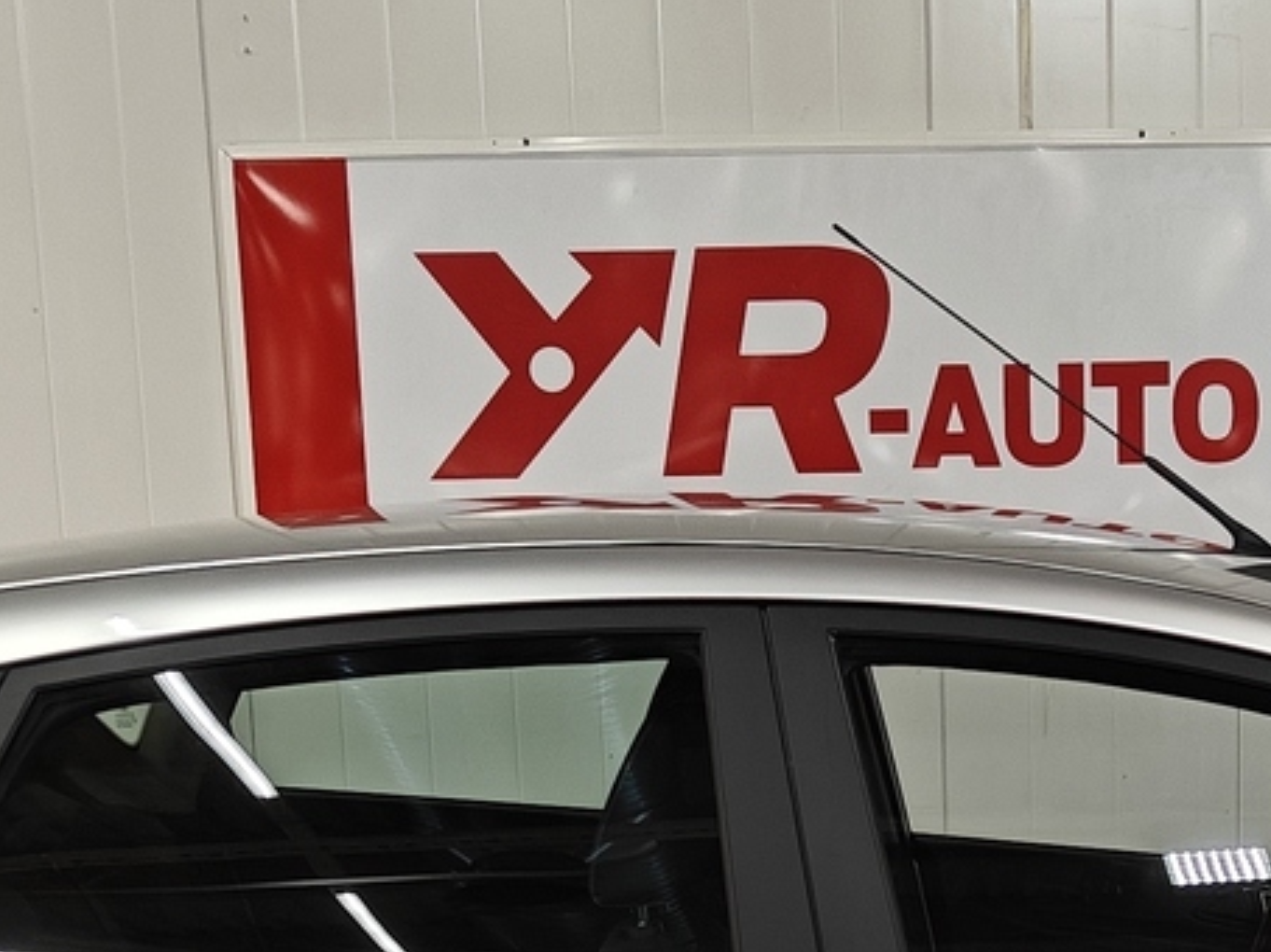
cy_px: 1221
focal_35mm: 92
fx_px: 3376
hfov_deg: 21.1
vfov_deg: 15.3
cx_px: 1022
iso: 64
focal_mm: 5.59
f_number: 1.8
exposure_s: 1/100
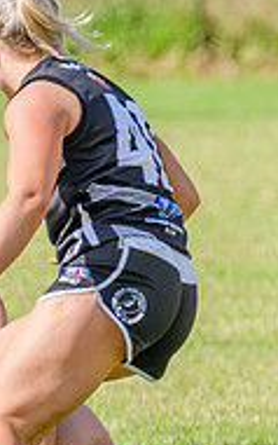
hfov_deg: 0.7
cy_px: 312
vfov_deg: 1.1
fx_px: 24014
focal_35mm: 1984
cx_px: -78
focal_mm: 500
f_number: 10
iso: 800
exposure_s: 1/1600
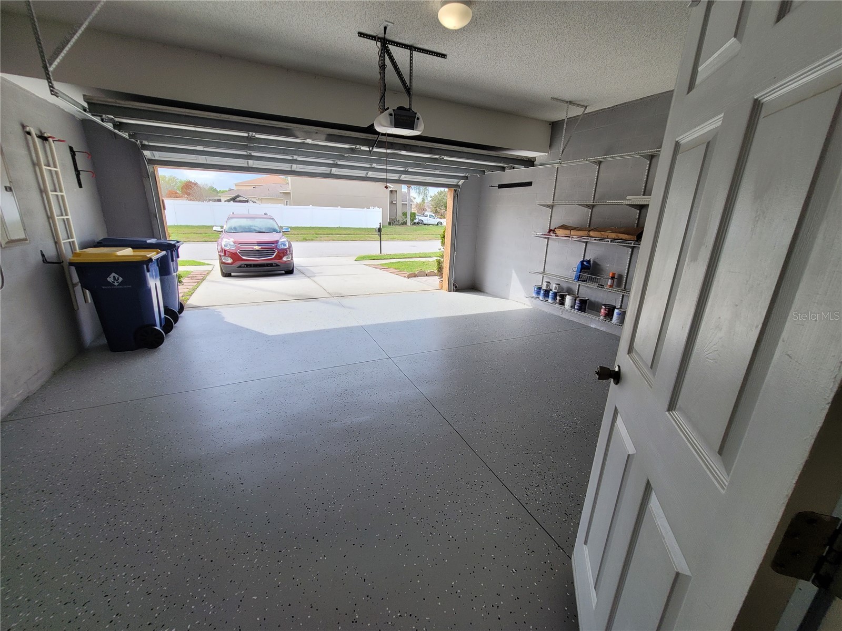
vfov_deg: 89.9
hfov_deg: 106.2
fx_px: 316
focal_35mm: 13
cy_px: 316
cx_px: 421
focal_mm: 2.2
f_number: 2.2
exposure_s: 1/243
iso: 64
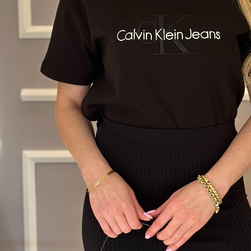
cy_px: 89
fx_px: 804
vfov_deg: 17.7
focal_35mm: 98
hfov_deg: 17.7
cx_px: 177
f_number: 1.78
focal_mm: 6.86
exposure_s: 1/141
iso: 125
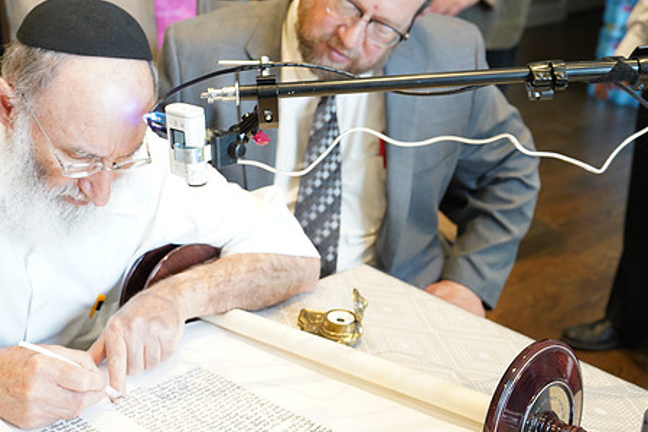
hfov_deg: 37.4
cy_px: 165
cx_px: 255
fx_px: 954
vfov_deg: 25.4
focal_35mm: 53
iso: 3200
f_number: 5
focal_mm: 41
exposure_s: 1/80
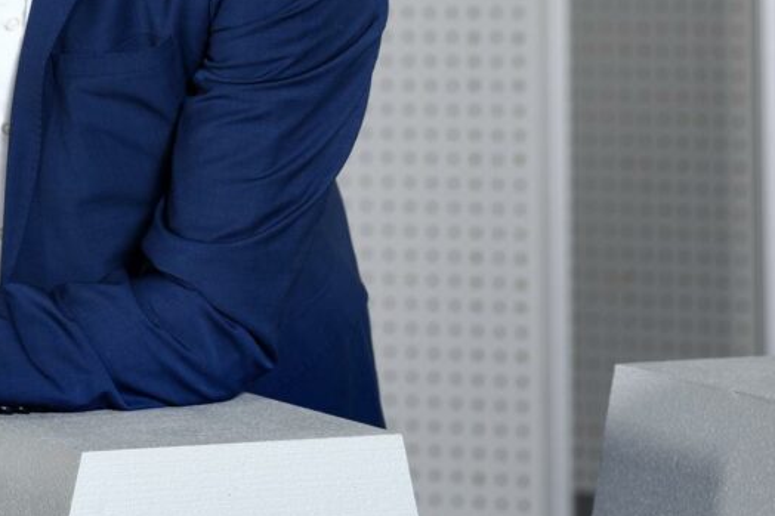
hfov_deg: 9.3
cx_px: -50
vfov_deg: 6.2
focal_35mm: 219
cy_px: -126
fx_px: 4713
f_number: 5
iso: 200
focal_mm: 85
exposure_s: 1/100
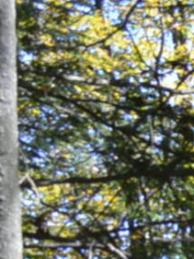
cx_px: 965
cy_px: 691
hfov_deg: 4.6
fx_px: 2068
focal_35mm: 277
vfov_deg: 6.7
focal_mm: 18
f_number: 5.6
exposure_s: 1/125
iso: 200
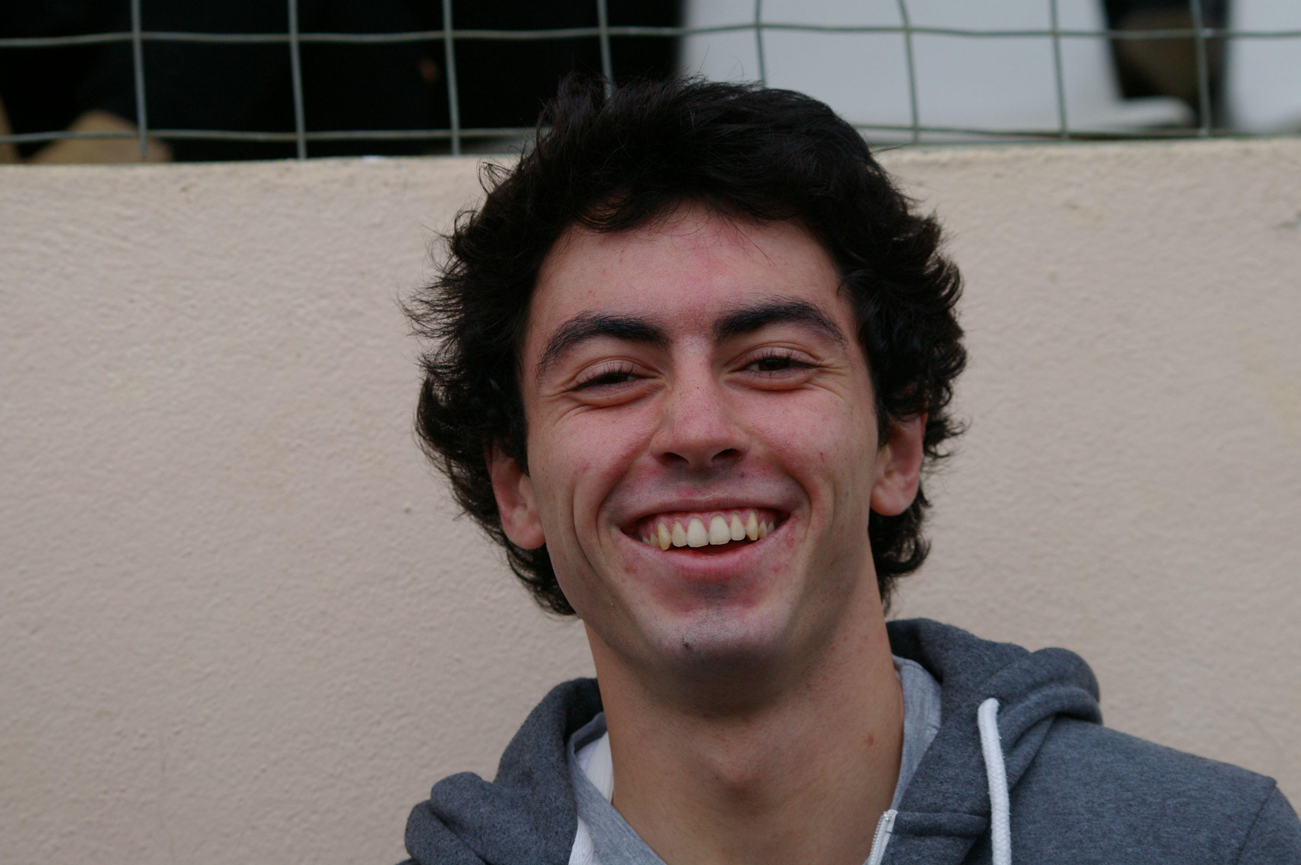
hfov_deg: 17.1
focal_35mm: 120
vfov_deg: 11.4
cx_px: 650
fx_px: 4333
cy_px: 432
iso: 400
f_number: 5.6
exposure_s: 1/180
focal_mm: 80
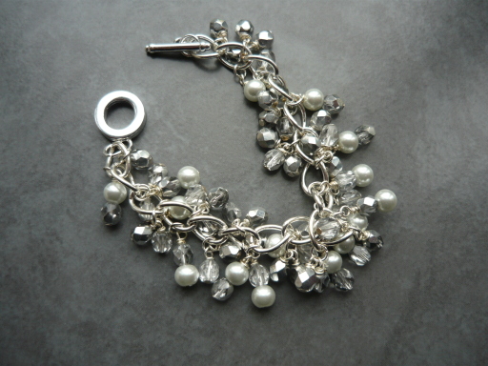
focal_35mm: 33
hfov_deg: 55.4
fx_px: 465
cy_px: 183
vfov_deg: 42.9
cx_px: 244
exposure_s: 1/80
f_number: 2.8
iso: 100
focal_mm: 5.5
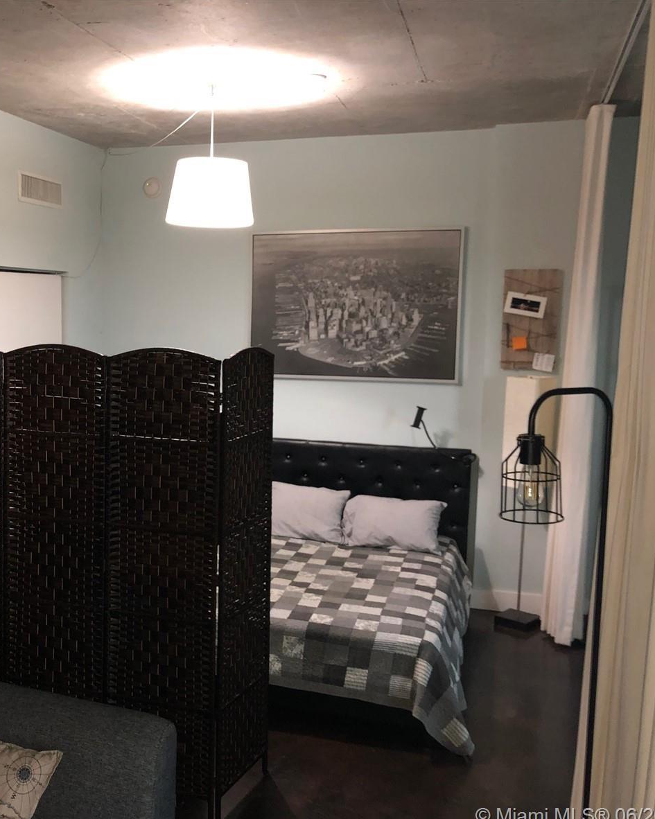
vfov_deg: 49.1
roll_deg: -0.4
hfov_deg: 38.8
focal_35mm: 37
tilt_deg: -6.5
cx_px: 146
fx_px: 897
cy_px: 414
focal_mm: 4
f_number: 1.8
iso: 100
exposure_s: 1/6
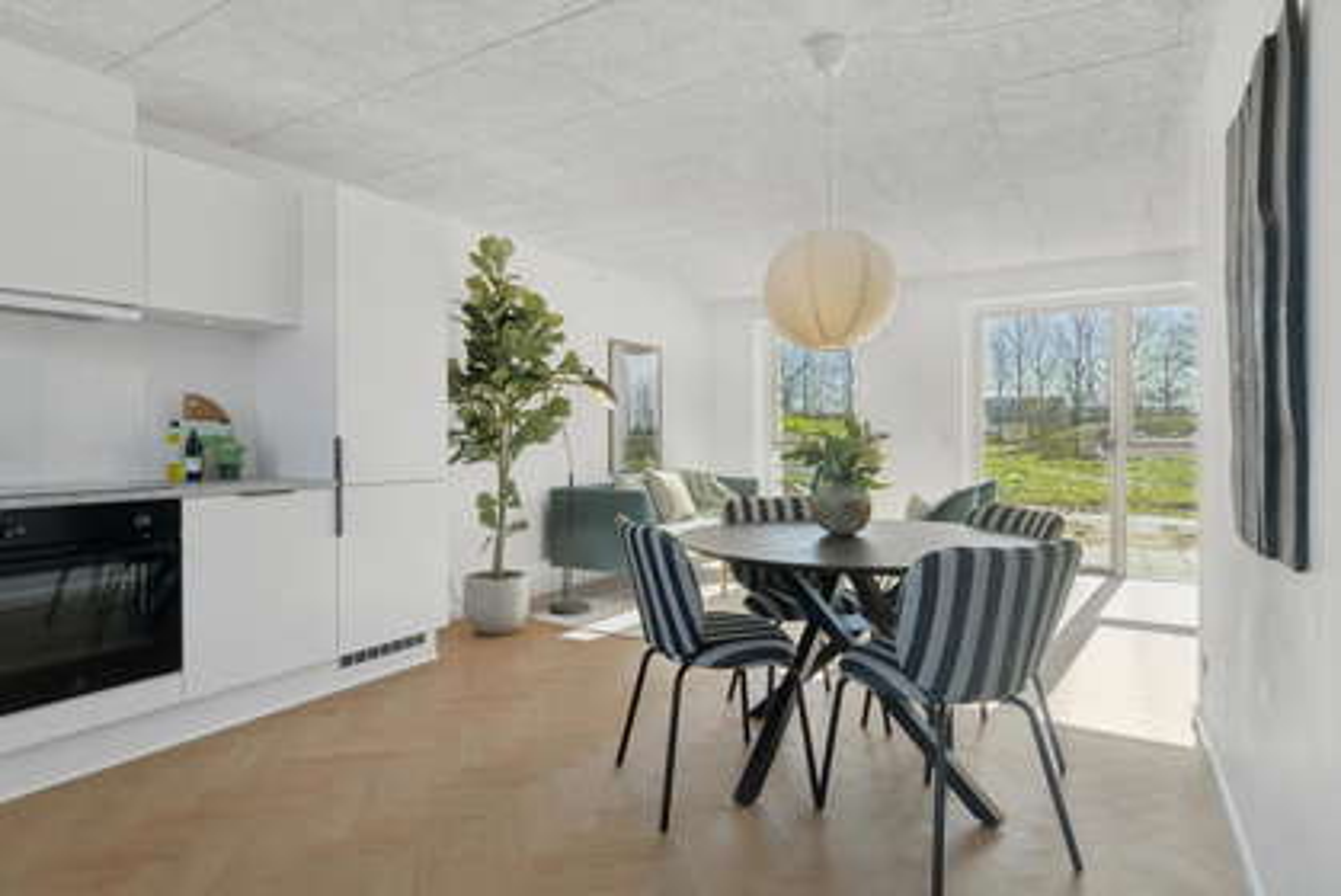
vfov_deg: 63.3
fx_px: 727
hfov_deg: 85.4
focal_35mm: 20
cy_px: 448
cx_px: 670
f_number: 8
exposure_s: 1/250
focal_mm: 13
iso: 200
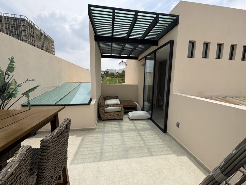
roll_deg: -0.6
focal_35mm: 14
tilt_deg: -6.4
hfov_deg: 102.1
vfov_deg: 85.7
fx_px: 99
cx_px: 123
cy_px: 92
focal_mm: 2.22
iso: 50
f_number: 2.2
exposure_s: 1/2146
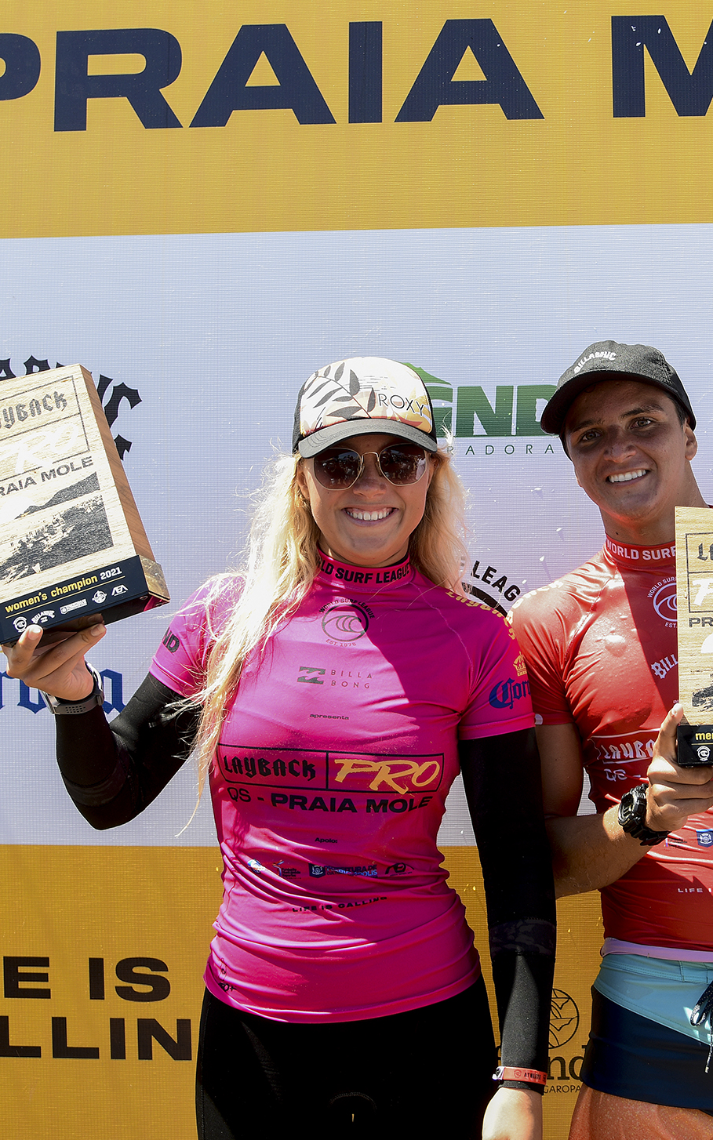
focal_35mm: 37
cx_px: 518
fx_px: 1150
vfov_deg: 52.7
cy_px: 567
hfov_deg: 33.9
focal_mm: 24
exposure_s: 1/100
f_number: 6.3
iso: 100
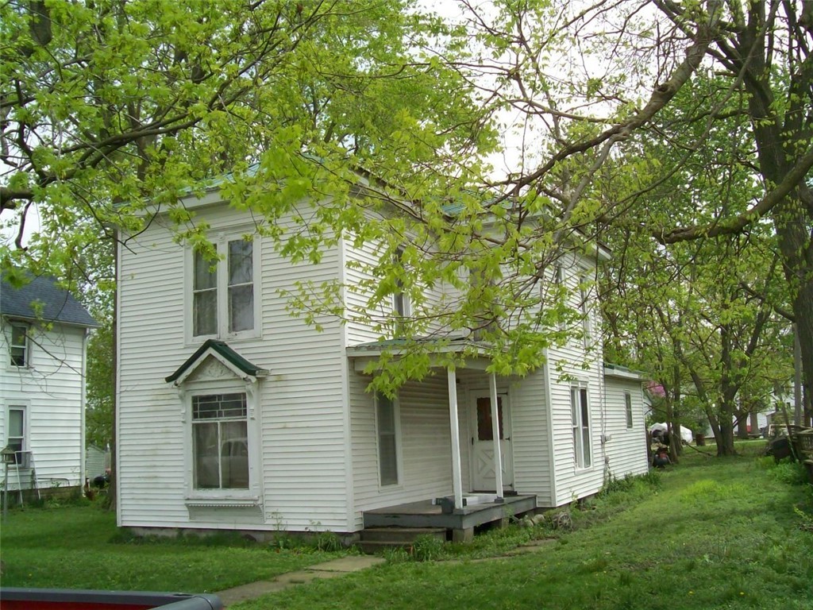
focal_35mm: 36
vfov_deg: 39.7
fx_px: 846
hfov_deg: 51.4
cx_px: 406
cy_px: 305
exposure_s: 1/387
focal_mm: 6
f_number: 4.8
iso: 80
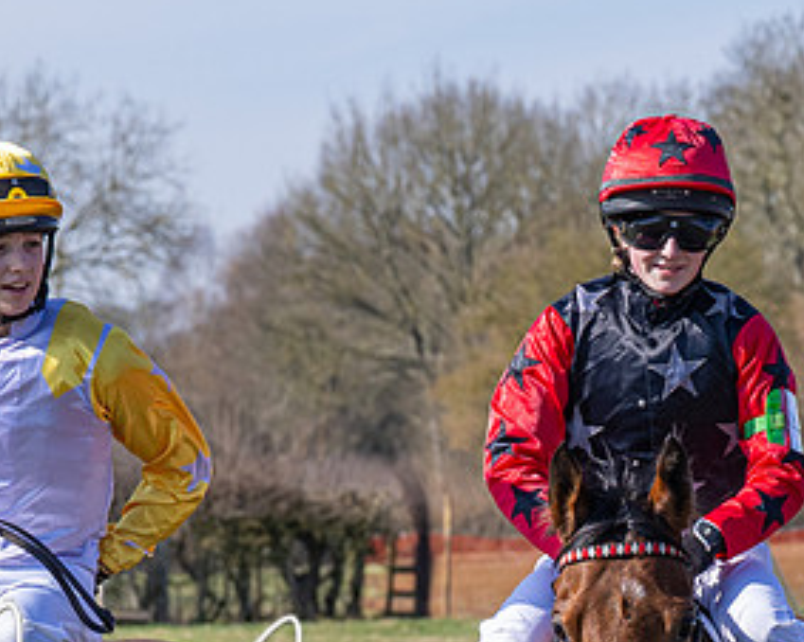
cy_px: 602
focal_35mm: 319
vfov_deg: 4.8
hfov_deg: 6.1
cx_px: 607
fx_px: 7585
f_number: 5
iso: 200
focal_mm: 70
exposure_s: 1/1250
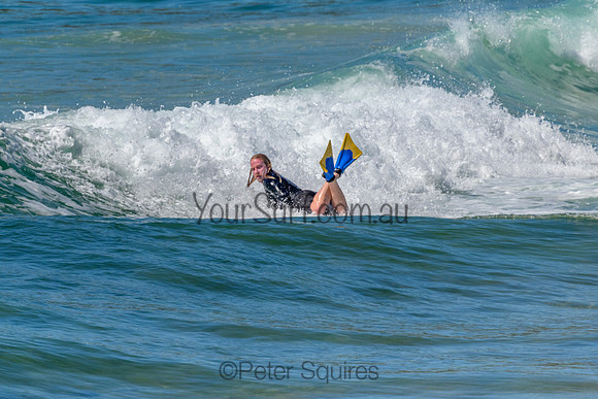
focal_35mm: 1101
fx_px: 18285
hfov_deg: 1.9
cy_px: 160
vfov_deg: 1.3
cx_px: 258
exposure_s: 1/2000
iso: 640
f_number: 11
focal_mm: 800
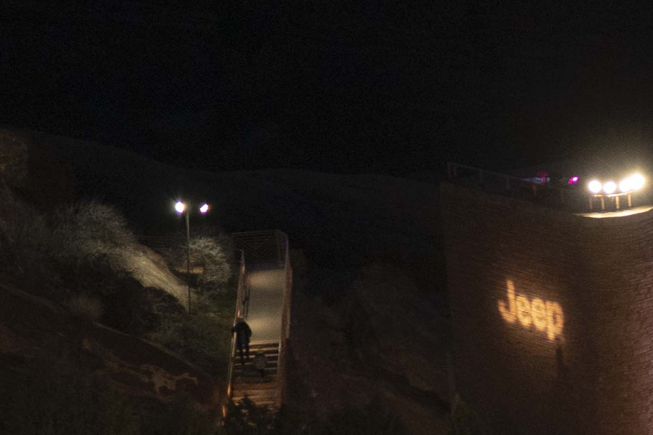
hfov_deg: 9.4
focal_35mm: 195
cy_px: 229
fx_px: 3538
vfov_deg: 7.0
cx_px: 1544
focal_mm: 35
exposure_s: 1/125
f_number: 1.6
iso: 2000
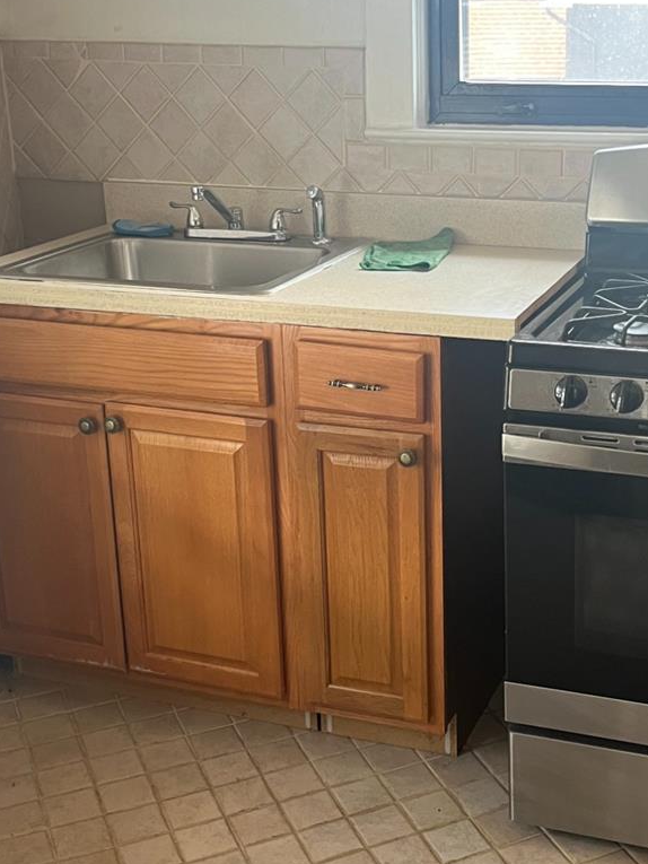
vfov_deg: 37.5
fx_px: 1273
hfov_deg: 28.3
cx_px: 451
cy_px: 398
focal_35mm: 51
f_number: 1.6
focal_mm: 5.1
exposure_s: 1/60
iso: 160
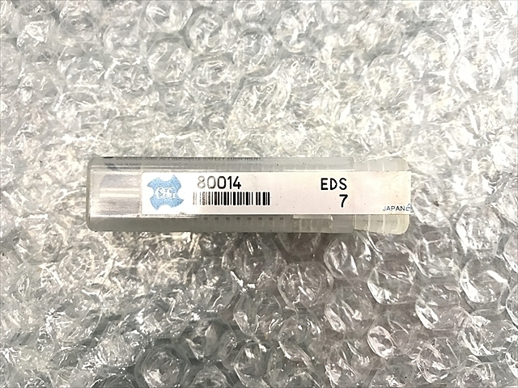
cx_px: 259
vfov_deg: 49.7
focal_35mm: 28
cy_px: 194
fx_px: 419
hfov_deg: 63.4
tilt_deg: -88.6
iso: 32
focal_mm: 3.99
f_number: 1.8
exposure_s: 1/25
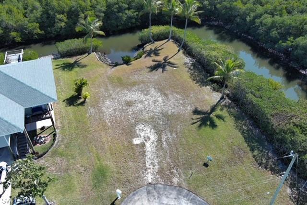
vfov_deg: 45.0
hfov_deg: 63.6
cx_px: 154
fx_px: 248
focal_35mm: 29
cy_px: 102
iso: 100
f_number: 2.8
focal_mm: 10.57
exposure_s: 1/75.4
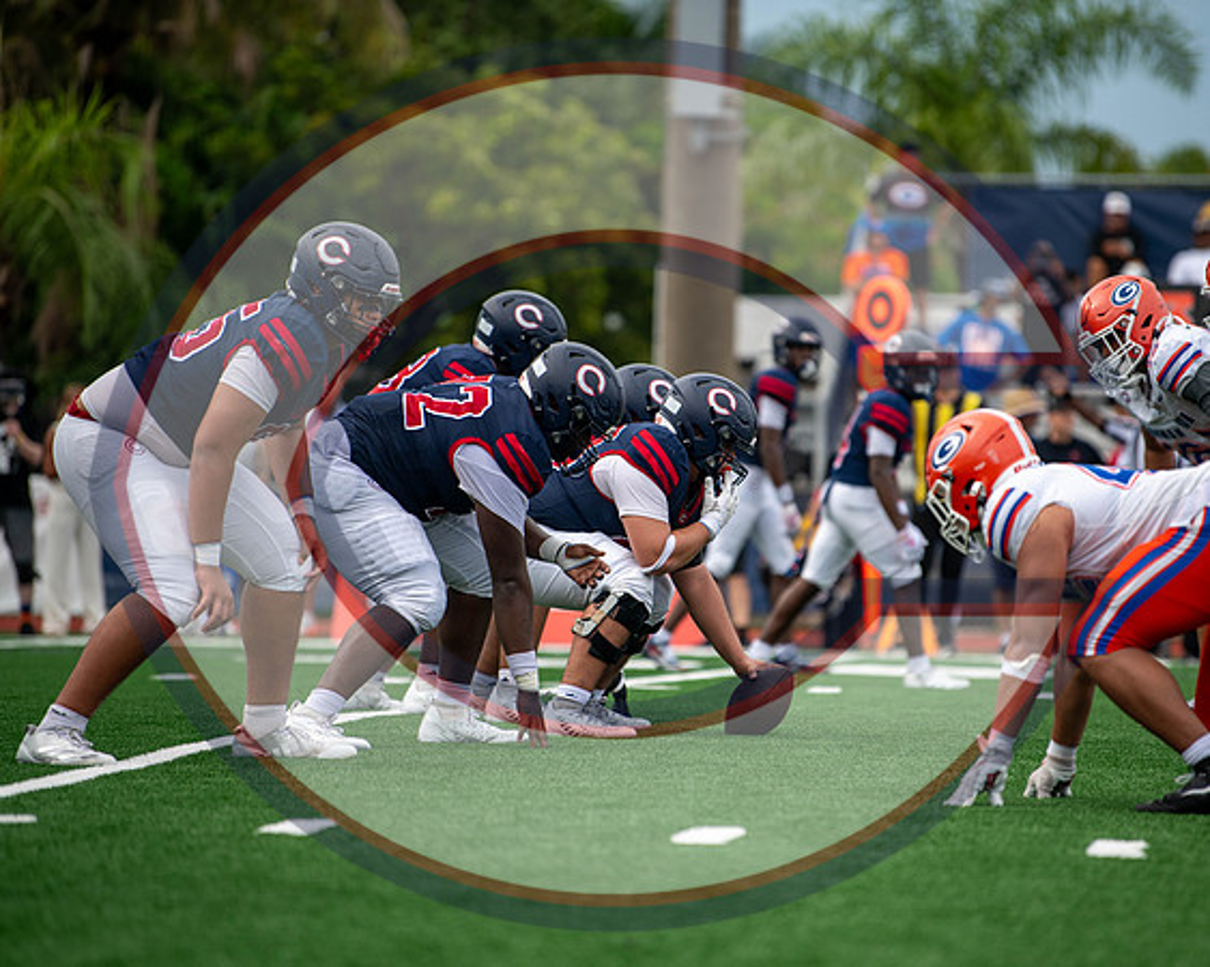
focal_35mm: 238
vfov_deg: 6.5
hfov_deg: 8.1
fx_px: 8531
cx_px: 698
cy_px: 512
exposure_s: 1/1000
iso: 90
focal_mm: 200
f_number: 2.8
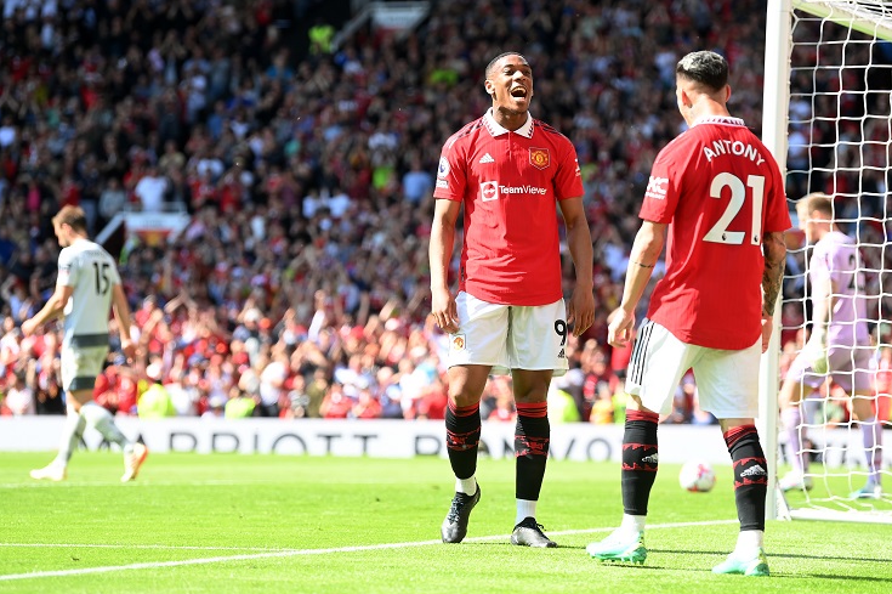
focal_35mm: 162
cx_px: 496
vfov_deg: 8.5
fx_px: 4011
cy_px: 283
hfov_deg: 12.7
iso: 320
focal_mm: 140
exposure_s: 1/1250
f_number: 3.2
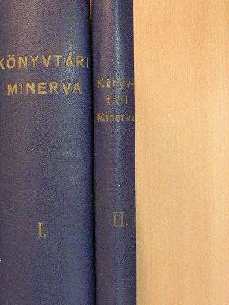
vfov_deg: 28.3
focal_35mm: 68
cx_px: 80
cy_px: 217
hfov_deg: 21.6
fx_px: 599
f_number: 3.5
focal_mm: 7.4
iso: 200
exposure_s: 1/12.1
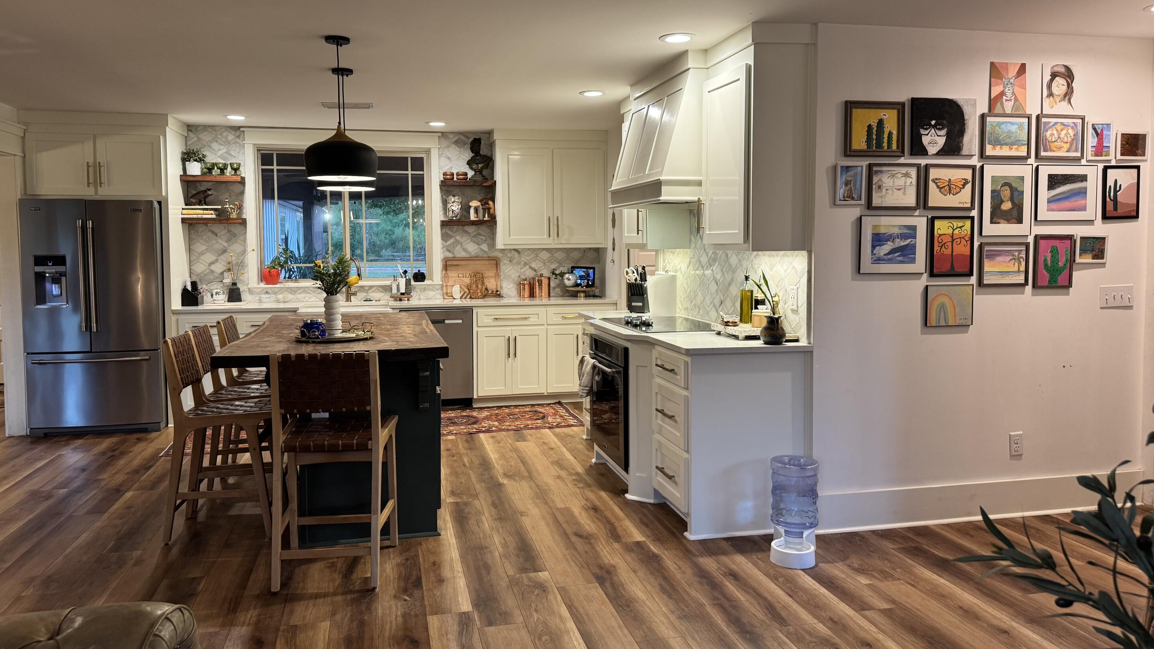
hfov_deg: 69.9
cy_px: 285
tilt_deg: -3.1
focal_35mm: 27
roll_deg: -0.2
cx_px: 568
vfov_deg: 42.8
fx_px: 826
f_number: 1.78
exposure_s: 1/60
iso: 200
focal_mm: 6.76
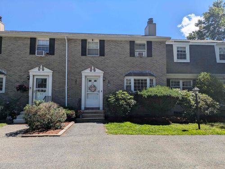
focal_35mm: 25
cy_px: 84
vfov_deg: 54.9
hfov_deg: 69.4
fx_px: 162
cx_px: 112
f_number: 1.89
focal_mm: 5.43
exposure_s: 1/1869
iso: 42
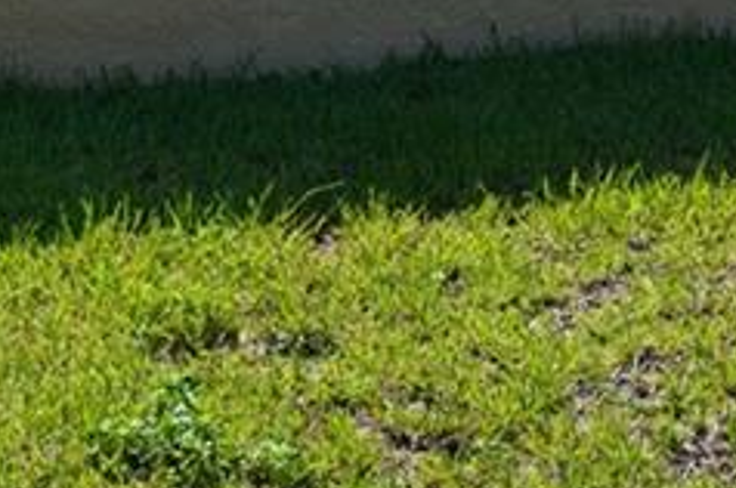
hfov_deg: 12.2
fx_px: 3430
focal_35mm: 168
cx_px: 479
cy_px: -364
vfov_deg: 7.9
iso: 100
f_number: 10
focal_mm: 26
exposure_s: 1/125
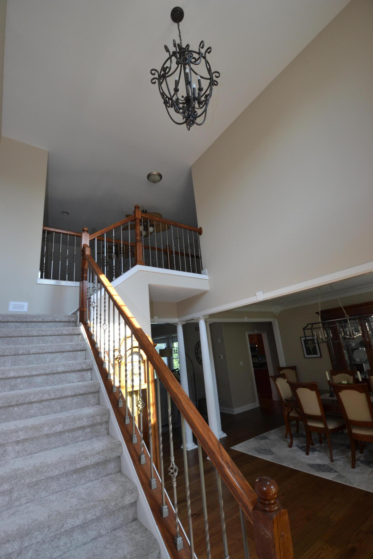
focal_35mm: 15
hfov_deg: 77.3
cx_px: 186
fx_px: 233
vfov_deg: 100.4
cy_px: 280
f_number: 5
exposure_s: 1/100
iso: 400
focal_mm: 10
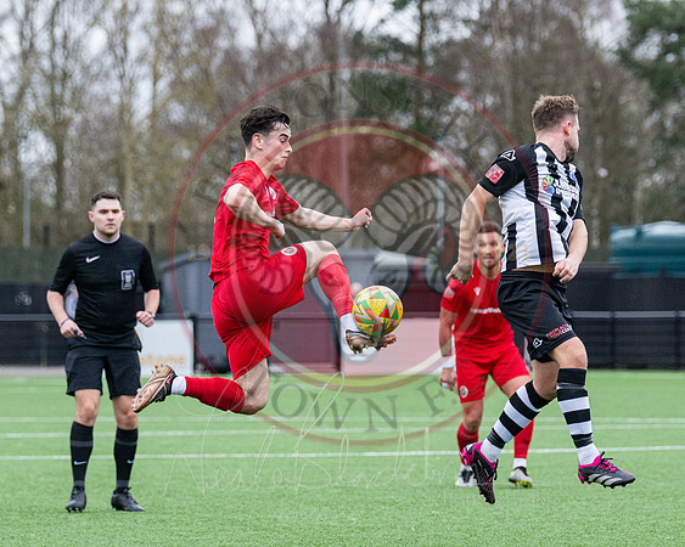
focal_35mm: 298
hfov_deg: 6.5
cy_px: 249
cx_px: 381
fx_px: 6030
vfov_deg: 5.2
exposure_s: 1/2000
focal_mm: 150
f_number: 4
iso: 1250
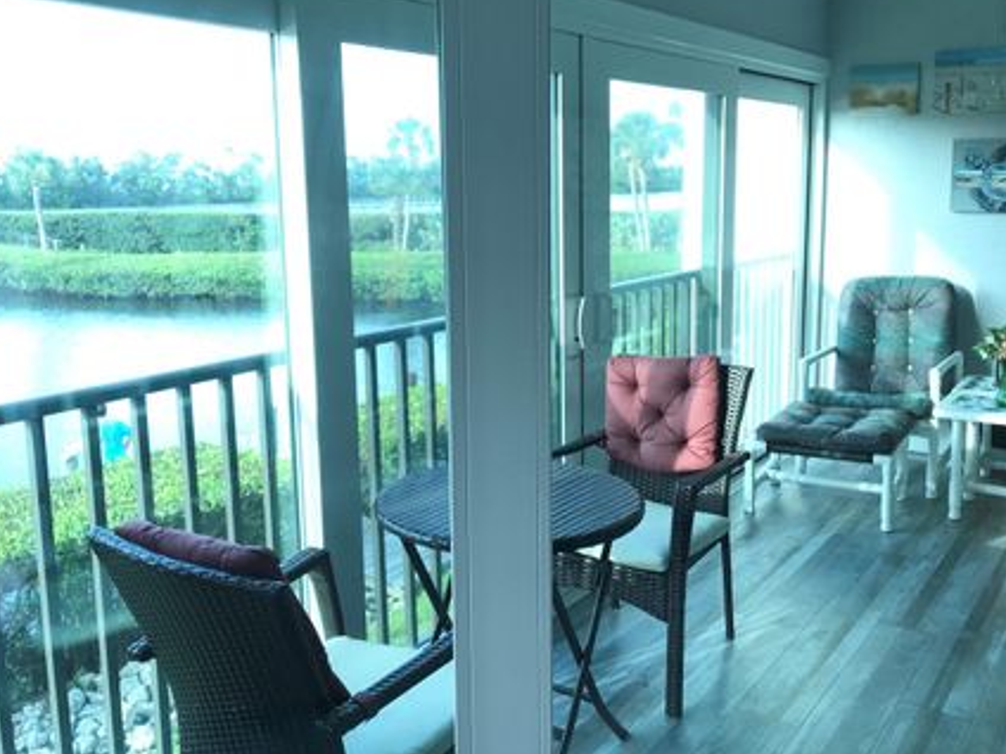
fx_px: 959
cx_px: 560
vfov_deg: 42.9
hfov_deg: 55.2
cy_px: 336
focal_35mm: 33
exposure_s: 1/60
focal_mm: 3.99
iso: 25
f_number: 1.8
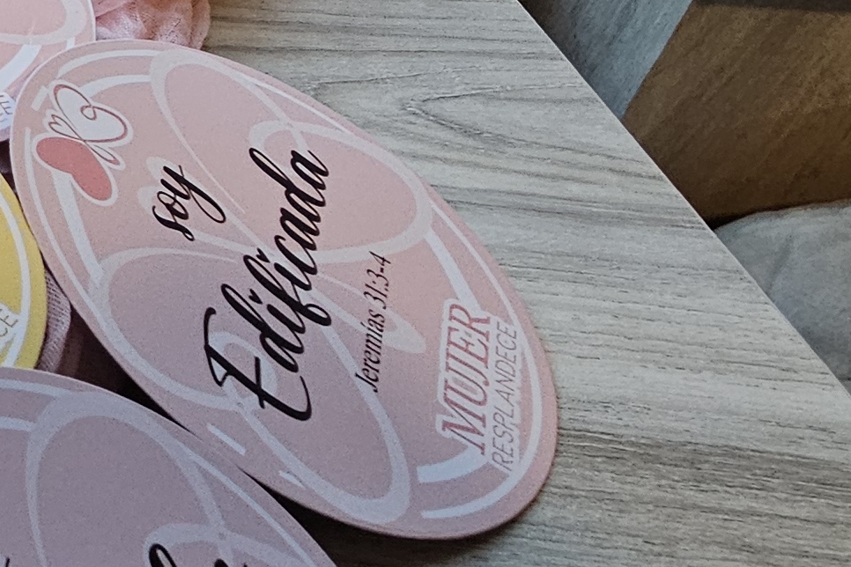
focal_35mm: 56
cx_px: -633
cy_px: -156
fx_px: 1324
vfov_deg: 21.9
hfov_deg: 22.7
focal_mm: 2.2
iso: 250
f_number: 2.2
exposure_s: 1/60
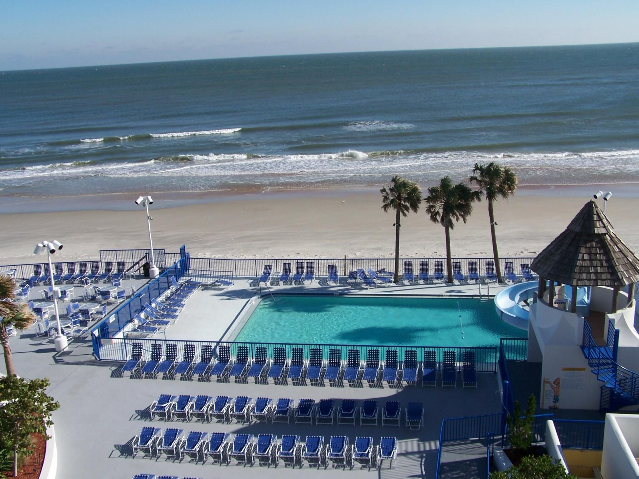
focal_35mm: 38
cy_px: 240
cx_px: 320
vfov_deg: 37.7
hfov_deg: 49.0
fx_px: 701
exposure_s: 1/500
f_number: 5.6
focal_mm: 6.3
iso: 80
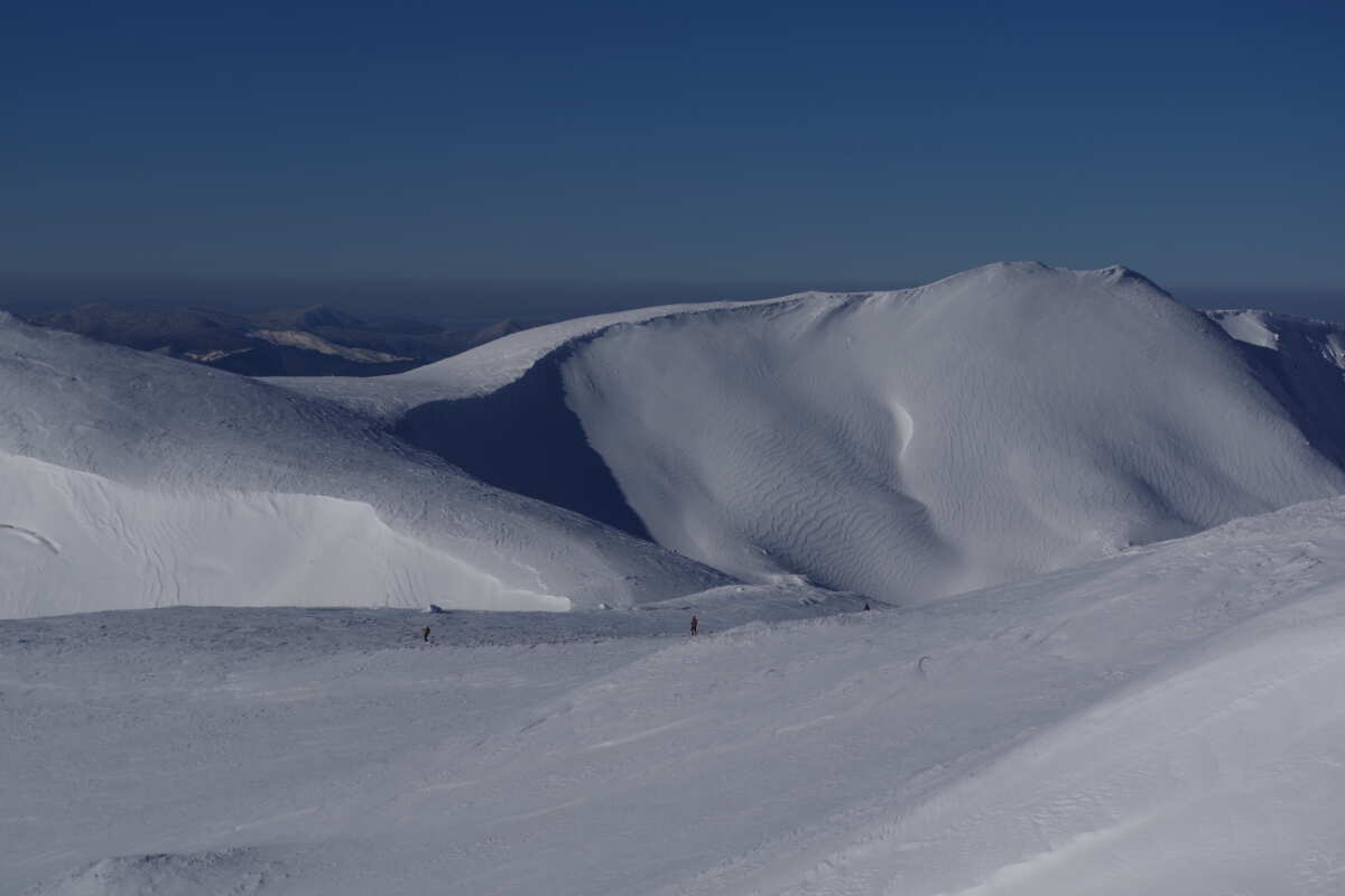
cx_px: 672
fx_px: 3063
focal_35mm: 82
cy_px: 448
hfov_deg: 24.8
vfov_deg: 16.7
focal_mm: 55
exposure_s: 1/1250
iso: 100
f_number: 8
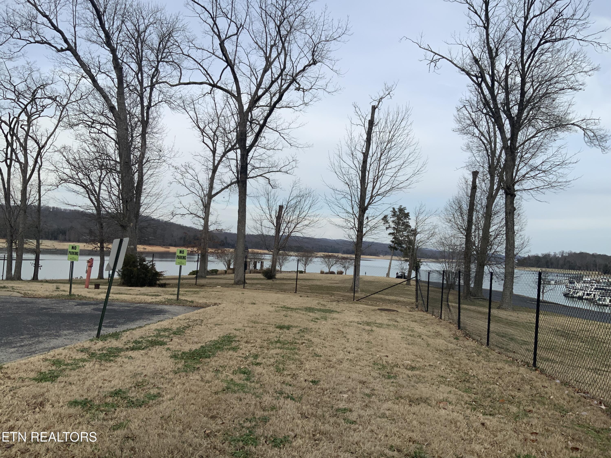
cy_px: 229
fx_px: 512
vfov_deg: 48.2
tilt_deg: +3.7
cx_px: 306
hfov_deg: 61.7
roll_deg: -3.5
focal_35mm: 29
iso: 16
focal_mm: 3
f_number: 1.8
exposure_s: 1/1195
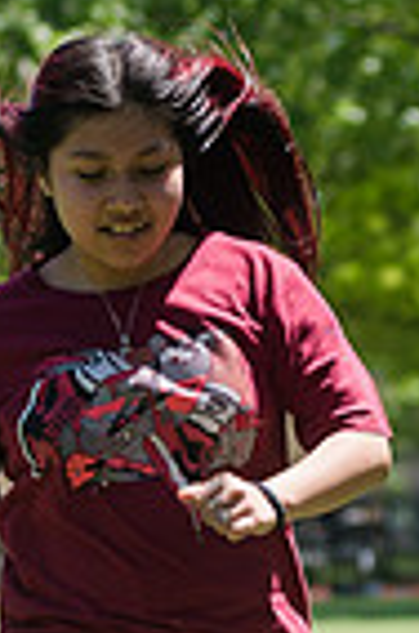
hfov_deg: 3.1
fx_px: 7824
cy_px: 718
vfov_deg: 4.6
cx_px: 127
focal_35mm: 446
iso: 200
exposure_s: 1/800
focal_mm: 80
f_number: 4
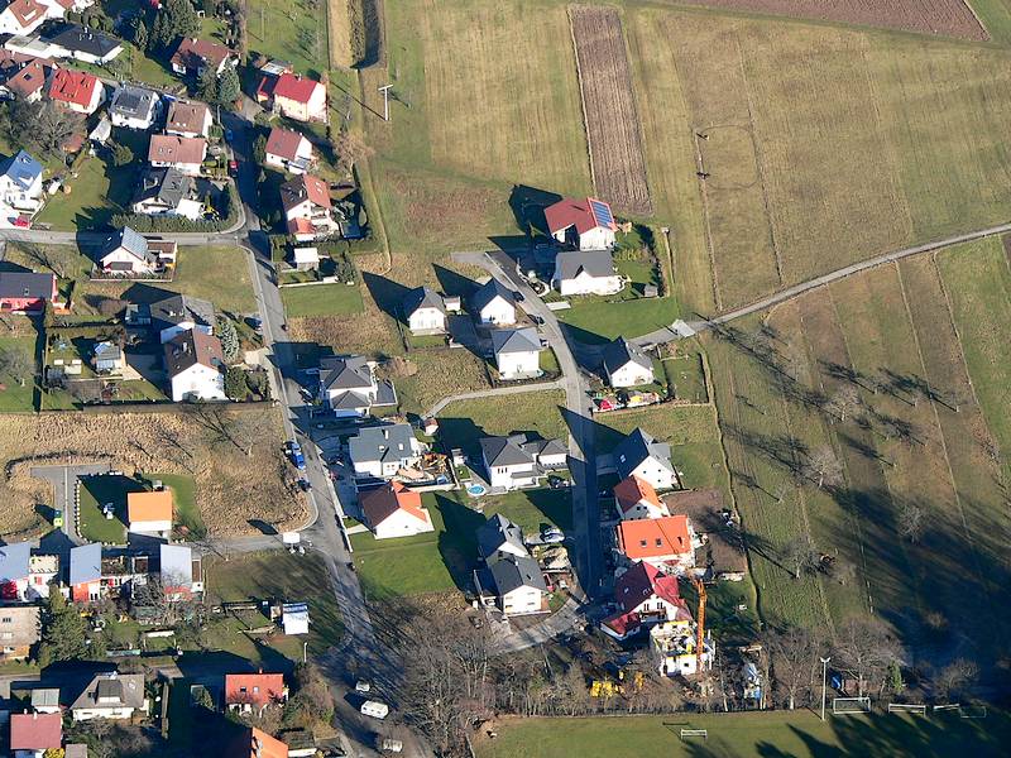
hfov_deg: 13.3
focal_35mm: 148
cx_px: 506
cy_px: 379
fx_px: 4323
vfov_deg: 10.0
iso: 100
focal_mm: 24.6
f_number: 4
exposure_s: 1/400
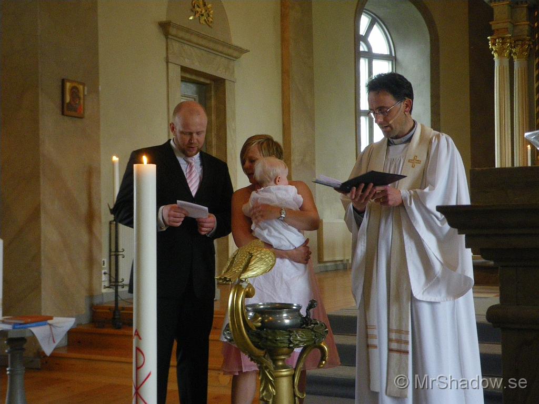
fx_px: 794
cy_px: 202
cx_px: 270
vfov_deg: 28.6
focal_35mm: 51
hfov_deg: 37.5
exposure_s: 1/20
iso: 400
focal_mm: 9.1
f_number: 4.4
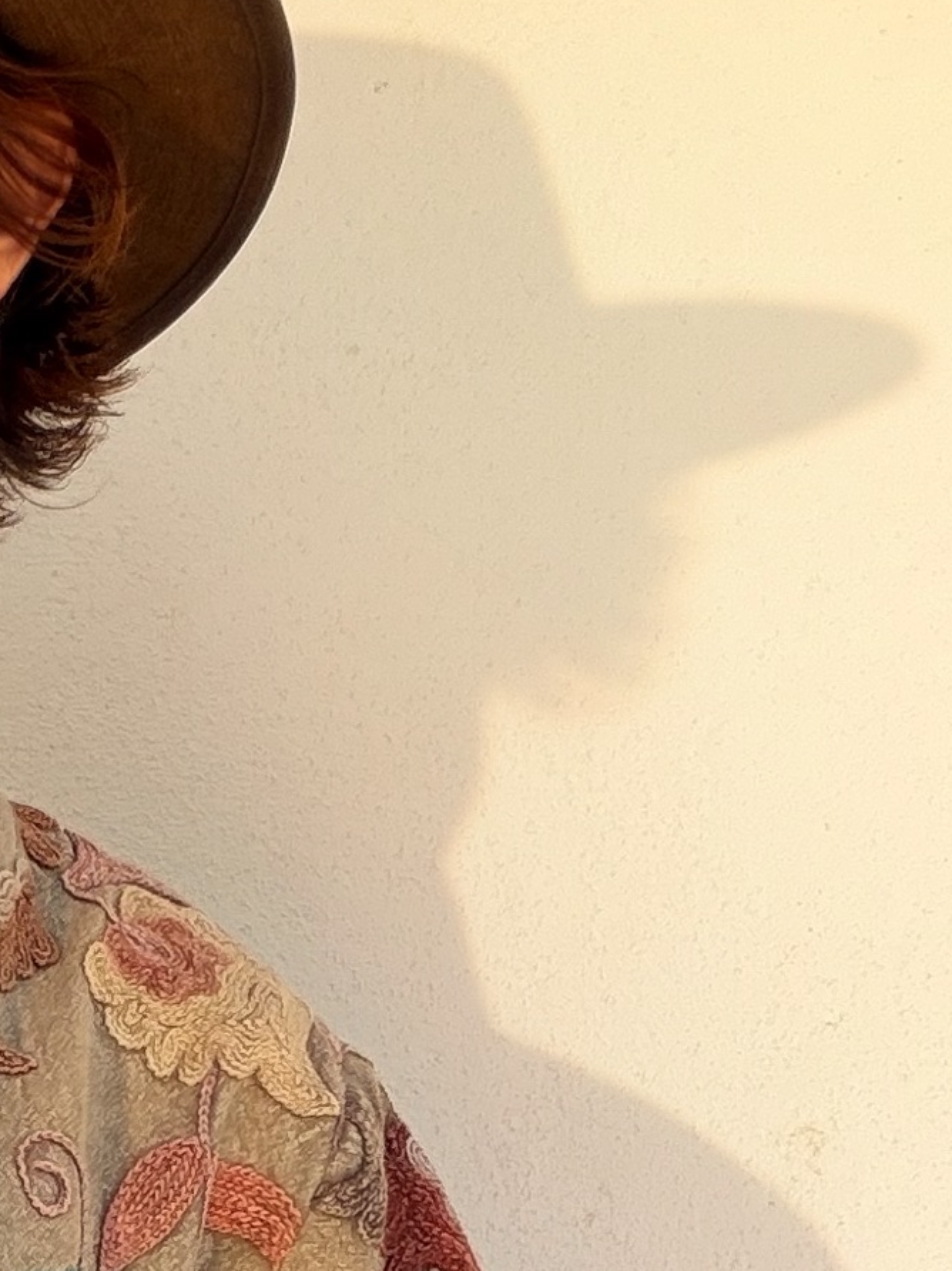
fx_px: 3704
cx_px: -583
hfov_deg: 13.6
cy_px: 1642
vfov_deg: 18.2
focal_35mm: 101
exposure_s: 1/310
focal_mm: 2.71
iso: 25
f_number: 1.9
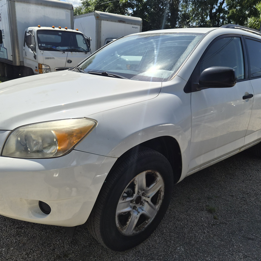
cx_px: 126
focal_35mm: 28
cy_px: 127
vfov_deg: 57.3
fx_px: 239
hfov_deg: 57.3
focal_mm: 5.4
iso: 80
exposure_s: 1/7632
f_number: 1.8
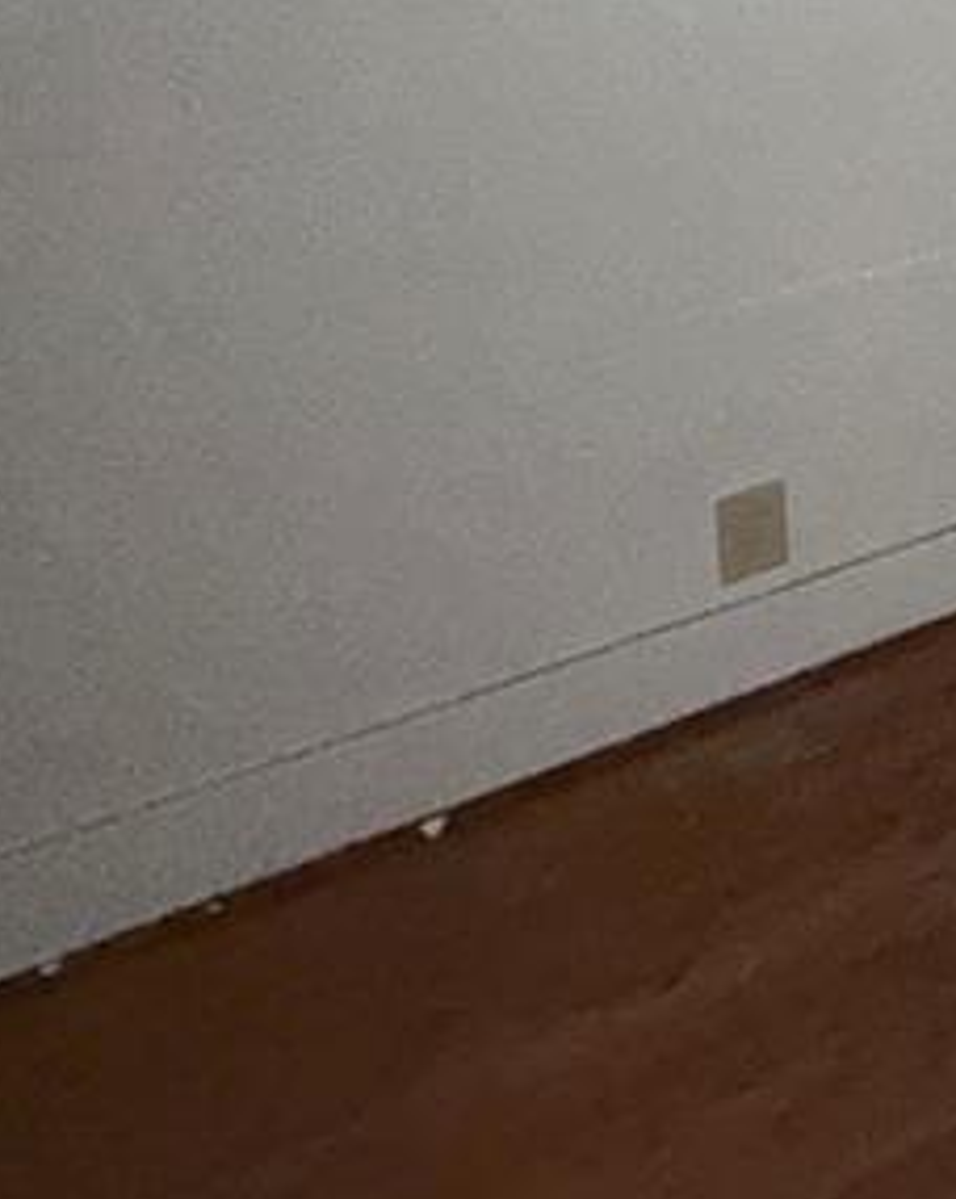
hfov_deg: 18.2
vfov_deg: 31.7
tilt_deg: -3.0
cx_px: 1979
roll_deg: +0.6
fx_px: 1737
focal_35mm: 49
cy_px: -243
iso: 320
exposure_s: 1/39
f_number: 2.2
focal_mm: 2.22
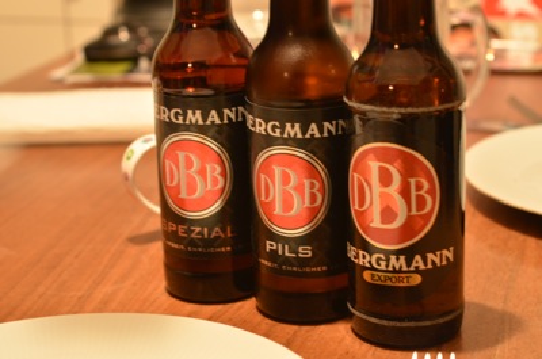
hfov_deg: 27.0
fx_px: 1127
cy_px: 180
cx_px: 271
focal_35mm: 75
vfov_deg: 18.1
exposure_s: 1/2
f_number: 5.6
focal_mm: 50
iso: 640
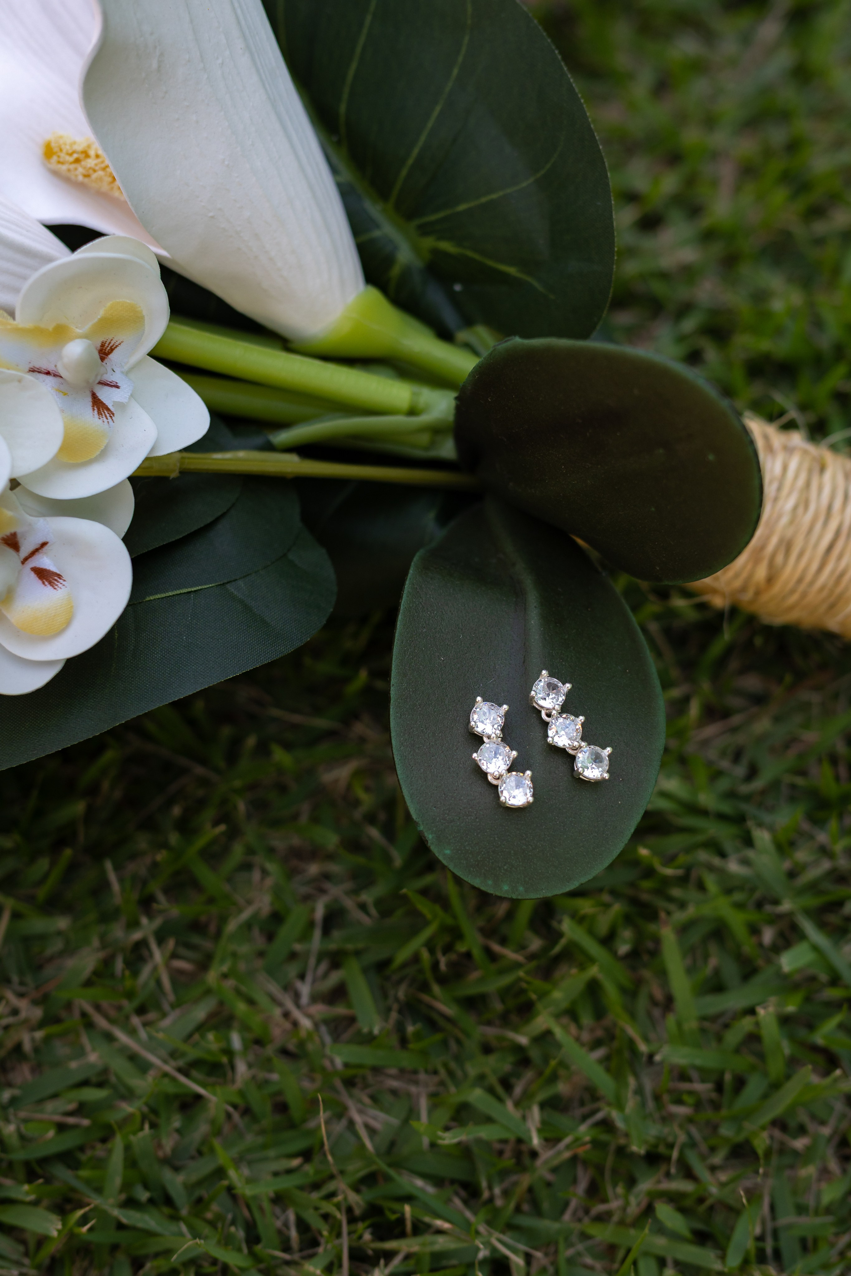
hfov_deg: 25.8
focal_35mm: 52
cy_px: 638
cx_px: 426
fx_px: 1861
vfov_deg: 37.9
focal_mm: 35
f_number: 3.2
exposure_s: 1/500
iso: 160
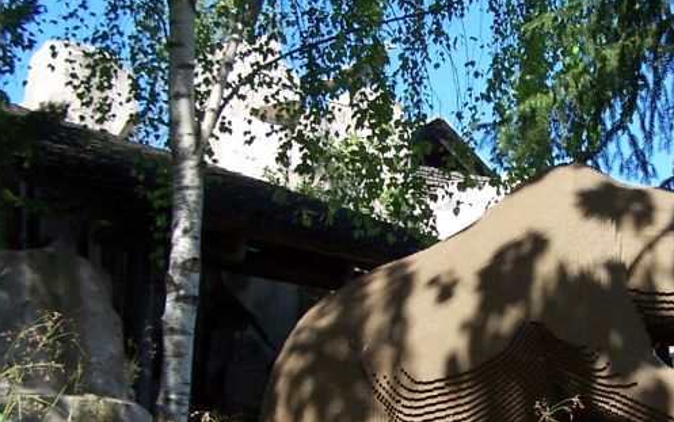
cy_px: 339
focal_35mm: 83
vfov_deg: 15.6
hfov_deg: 24.6
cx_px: 525
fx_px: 1525
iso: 80
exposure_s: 1/750
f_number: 2.8
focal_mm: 6.3
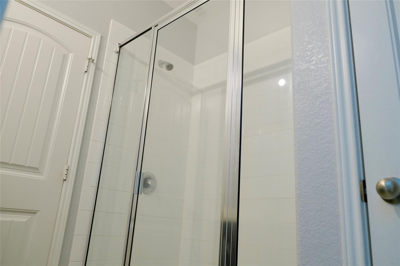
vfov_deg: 47.9
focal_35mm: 27
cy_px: 133
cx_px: 200
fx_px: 300
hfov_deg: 67.4
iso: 800
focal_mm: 18
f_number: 2.8
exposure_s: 1/60
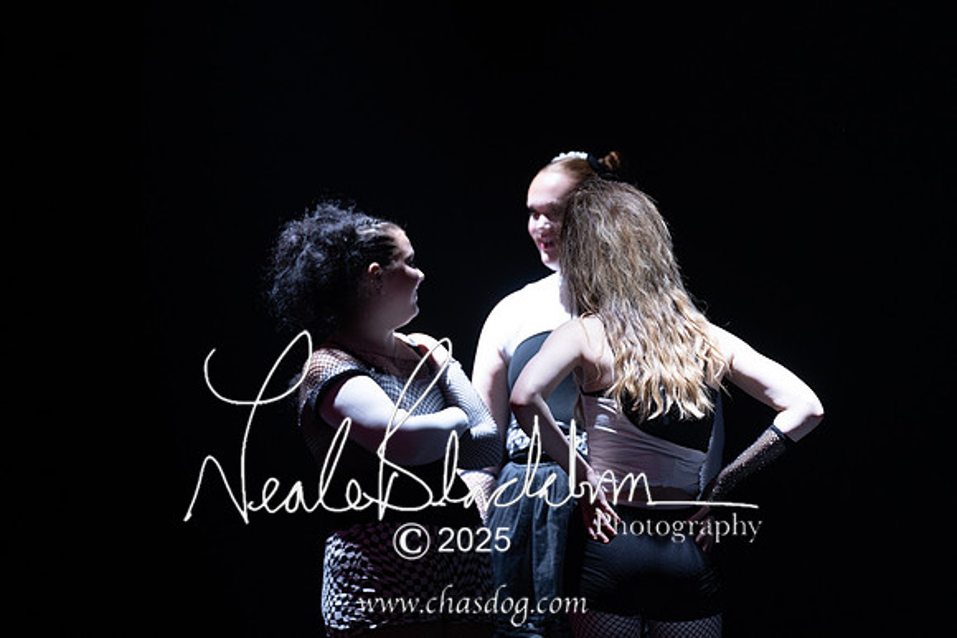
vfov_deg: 6.9
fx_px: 5318
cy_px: 319
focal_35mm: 200
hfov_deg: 10.3
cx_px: 478
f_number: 2.8
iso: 2000
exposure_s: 1/250
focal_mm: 200
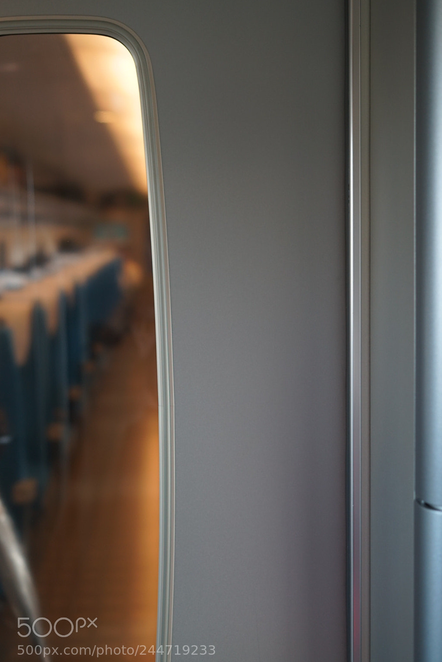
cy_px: 340
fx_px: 956
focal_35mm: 52
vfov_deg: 38.2
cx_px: 220
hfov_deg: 26.0
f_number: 2.5
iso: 500
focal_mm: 50
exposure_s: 1/125
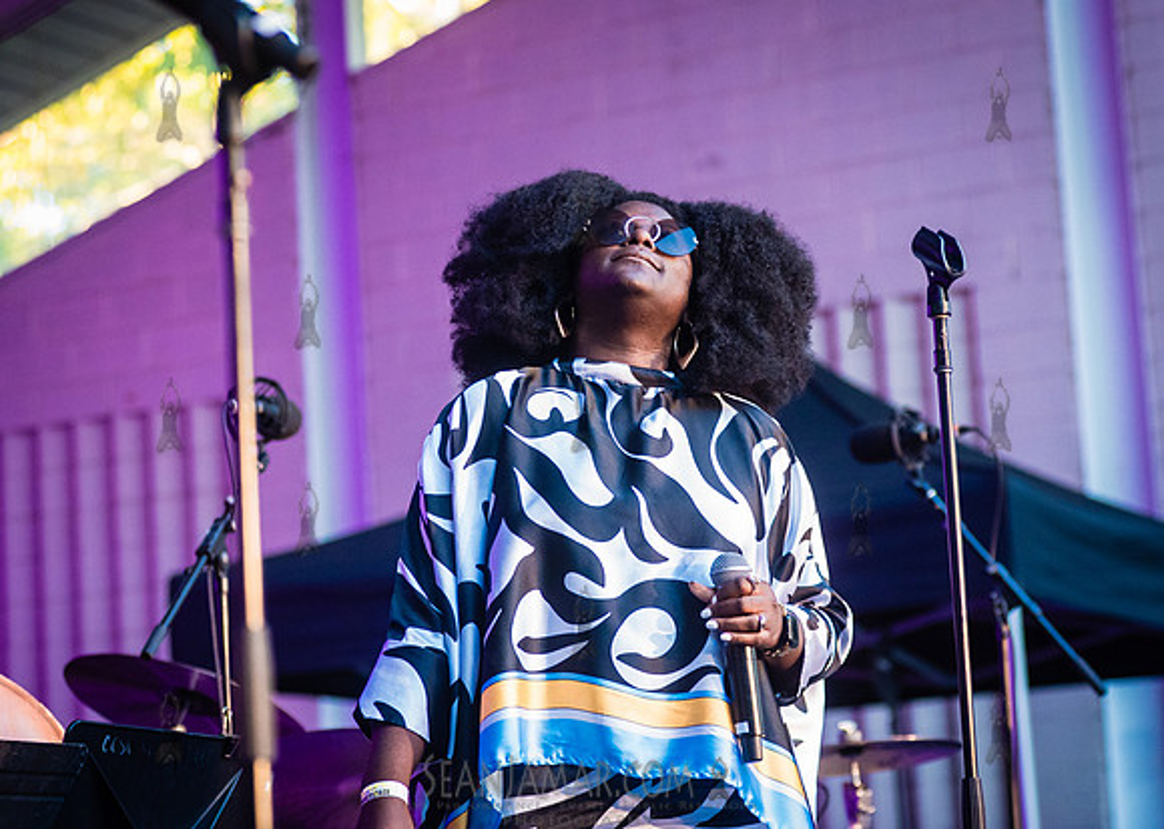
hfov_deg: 18.8
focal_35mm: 106
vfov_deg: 13.5
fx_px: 3509
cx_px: 600
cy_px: 339
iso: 4000
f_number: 3.5
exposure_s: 1/320
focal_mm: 86
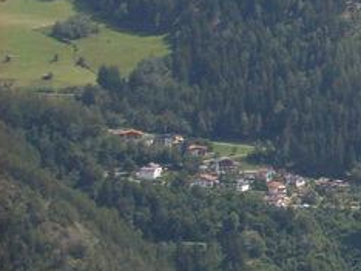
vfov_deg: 8.8
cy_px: -62
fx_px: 1733
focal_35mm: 166
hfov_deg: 10.6
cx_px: 785
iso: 80
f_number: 8.4
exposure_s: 1/180
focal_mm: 6.3
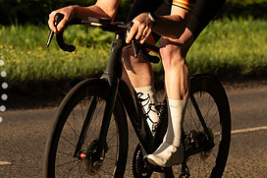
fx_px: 1519
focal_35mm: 205
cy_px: -27
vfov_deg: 6.7
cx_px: 163
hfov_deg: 10.0
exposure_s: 1/1000
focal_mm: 72
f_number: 4
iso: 250
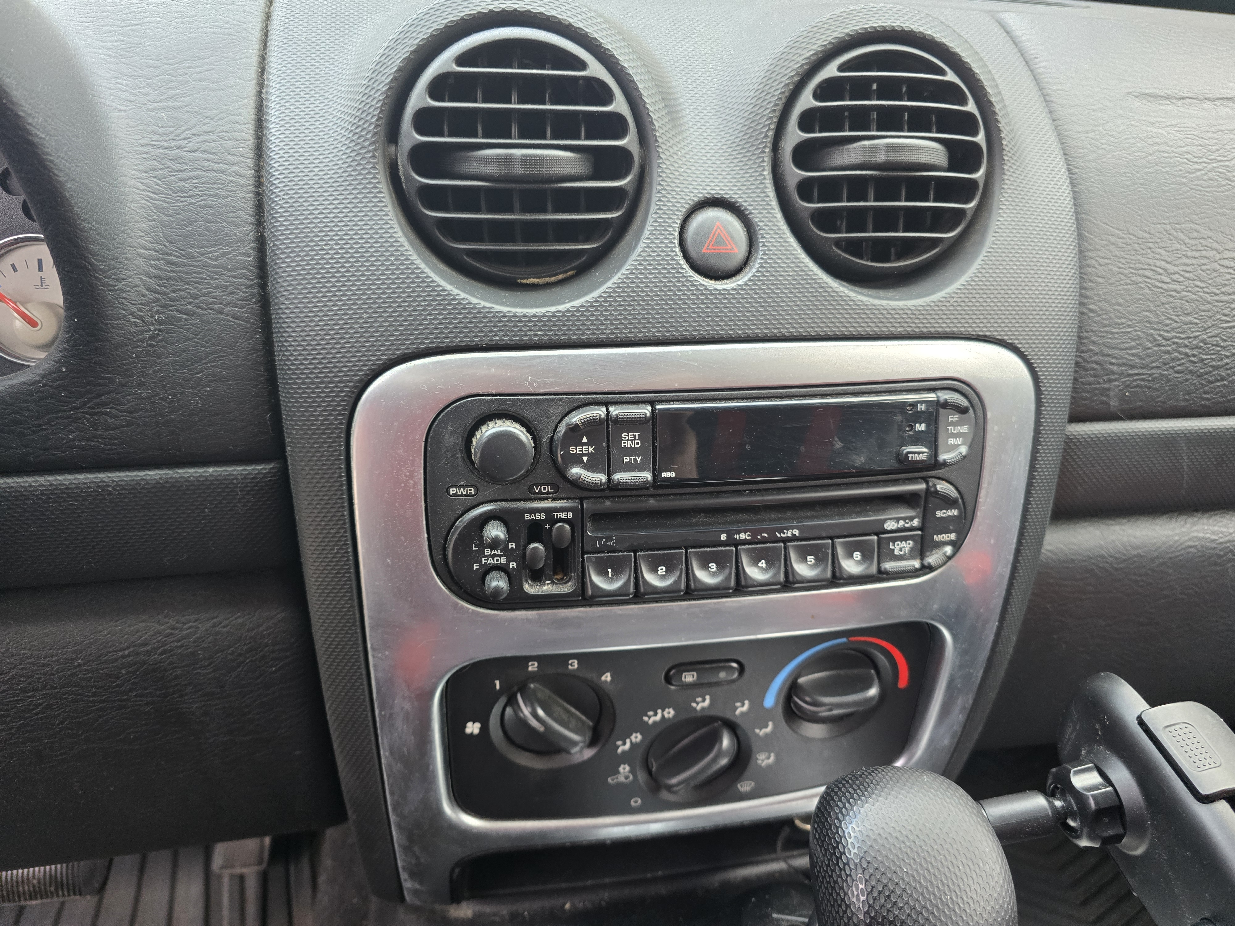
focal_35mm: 23
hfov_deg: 73.9
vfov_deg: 58.9
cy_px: 463
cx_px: 618
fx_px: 821
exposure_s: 1/120
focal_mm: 6.3
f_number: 1.7
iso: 400
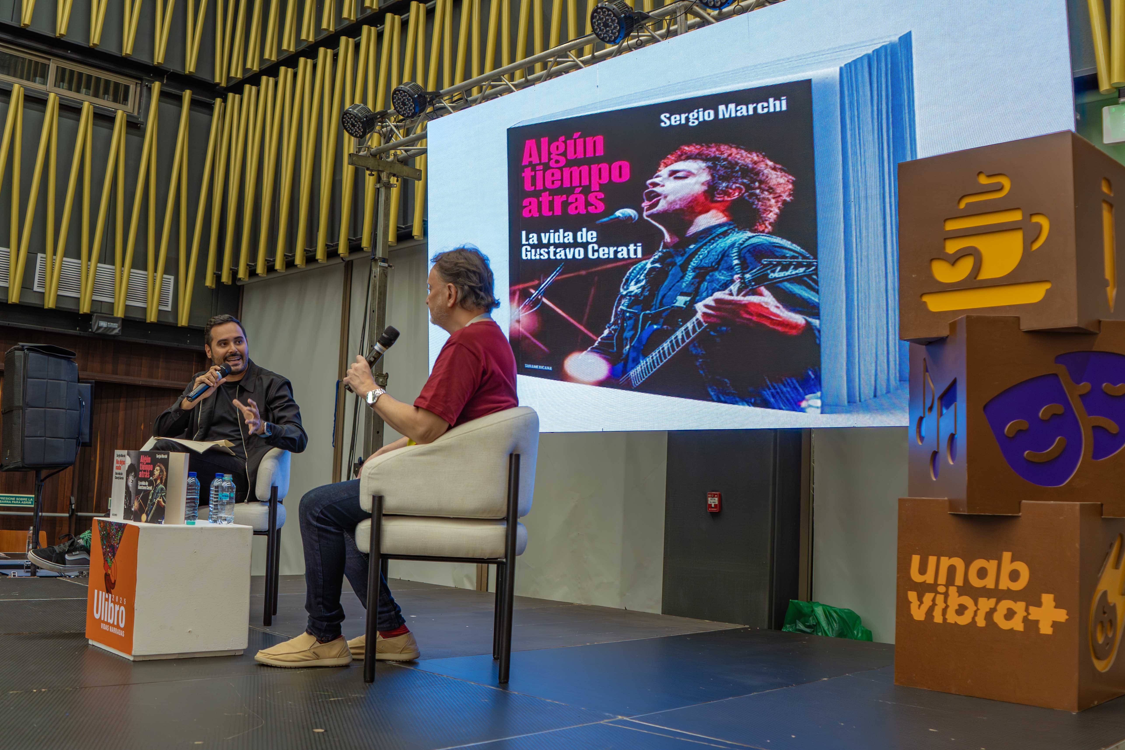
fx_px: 1531
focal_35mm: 49
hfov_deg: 40.3
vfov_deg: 27.5
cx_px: 527
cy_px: 371
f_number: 4.5
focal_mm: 42
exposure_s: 1/160
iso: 1600
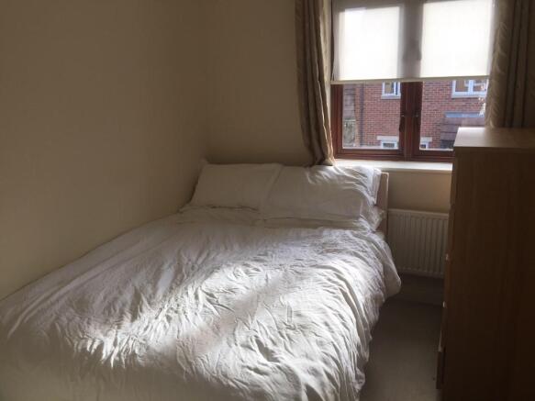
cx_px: 268
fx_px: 448
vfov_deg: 48.2
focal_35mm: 29
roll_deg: +1.1
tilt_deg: -13.4
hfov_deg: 61.7
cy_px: 200
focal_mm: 4.15
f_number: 2.2
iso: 32
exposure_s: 1/119
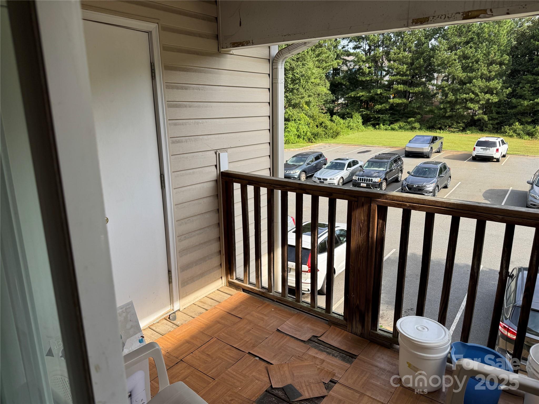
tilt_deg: -14.9
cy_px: 202
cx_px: 270
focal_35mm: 24
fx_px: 374
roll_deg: -0.2
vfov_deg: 56.8
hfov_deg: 71.6
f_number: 1.78
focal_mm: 6.76
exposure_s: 1/1215
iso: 80
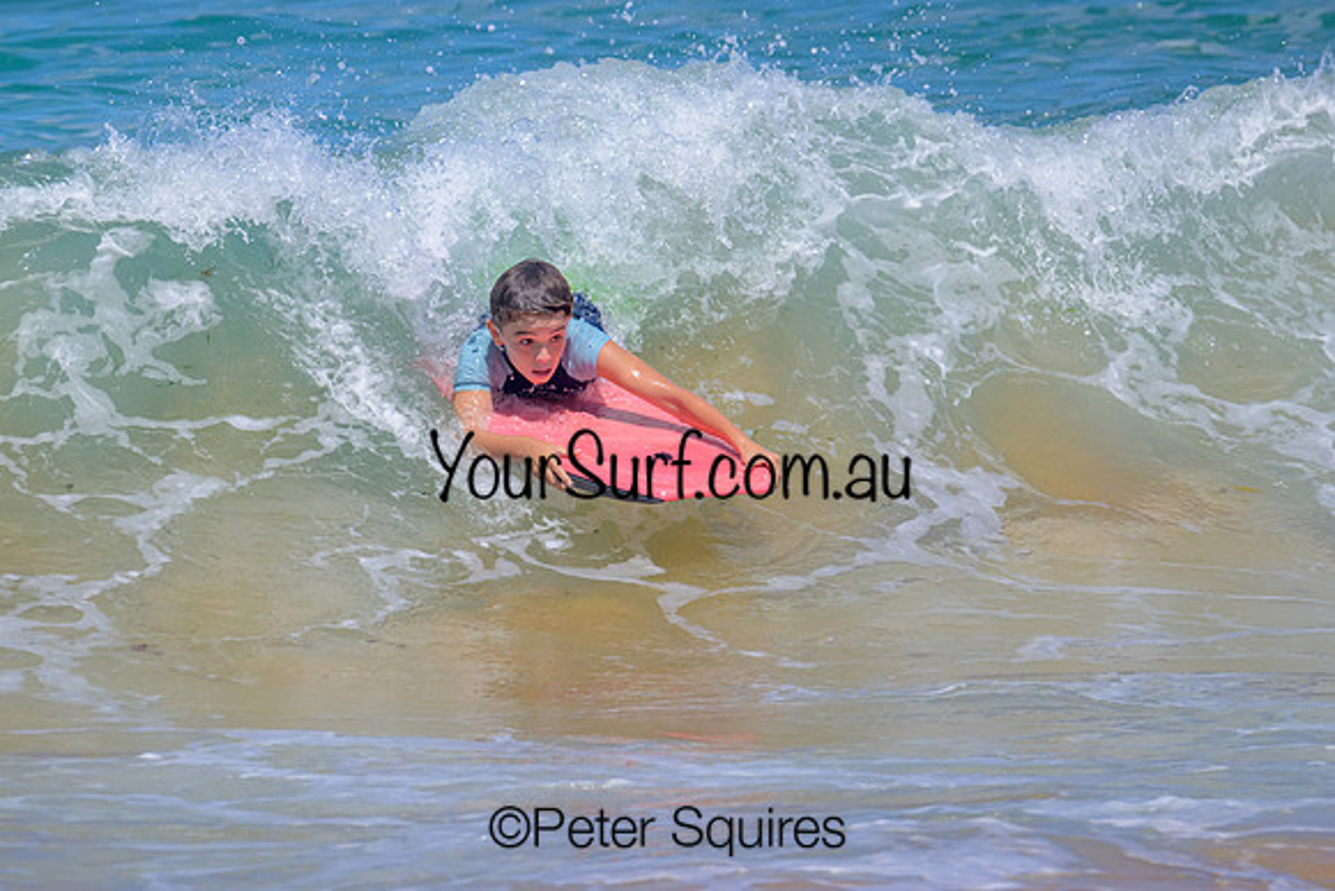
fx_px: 24213
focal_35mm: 653
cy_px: 413
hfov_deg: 3.2
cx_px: 661
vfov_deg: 2.1
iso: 640
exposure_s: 1/2000
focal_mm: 480
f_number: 11
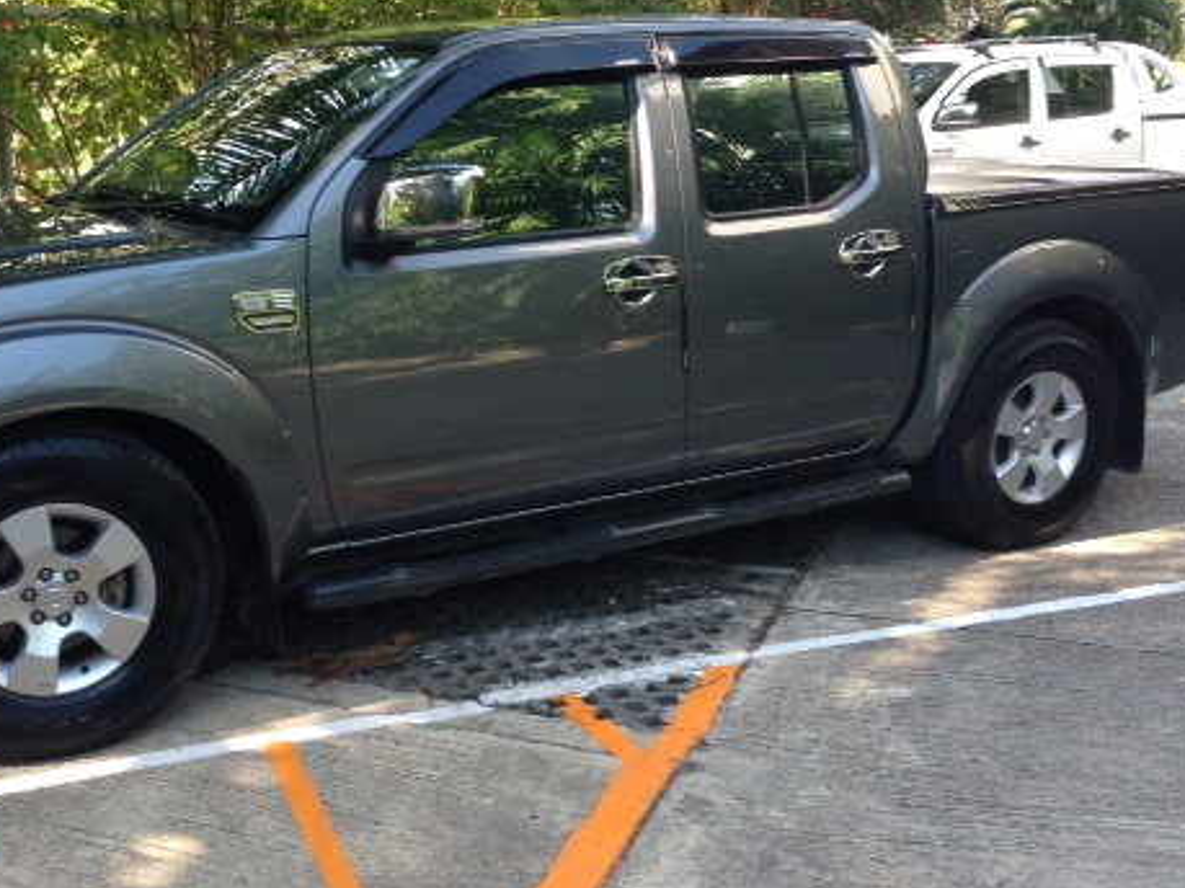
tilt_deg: -12.3
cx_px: 457
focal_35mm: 46
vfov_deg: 31.5
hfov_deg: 41.0
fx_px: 1574
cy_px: 398
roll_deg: -1.4
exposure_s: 1/138
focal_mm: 4.12
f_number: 2.4
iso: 50
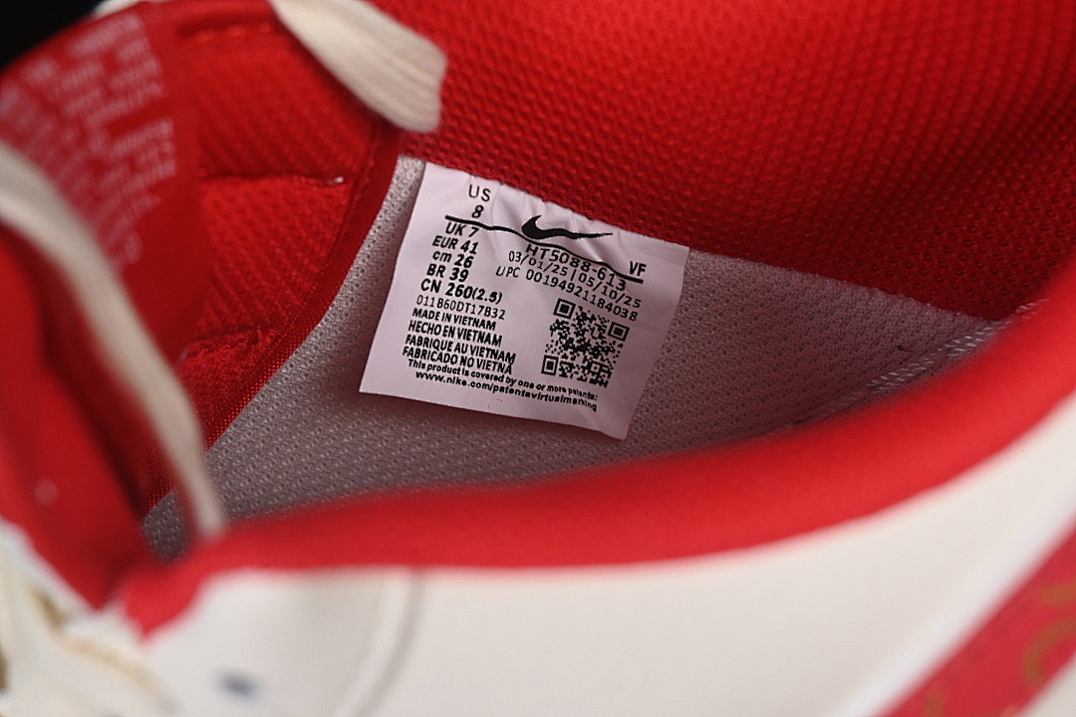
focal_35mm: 75
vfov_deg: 18.2
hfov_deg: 27.0
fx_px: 2241
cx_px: 538
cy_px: 358
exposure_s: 1/80
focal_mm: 50
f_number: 7.1
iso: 160
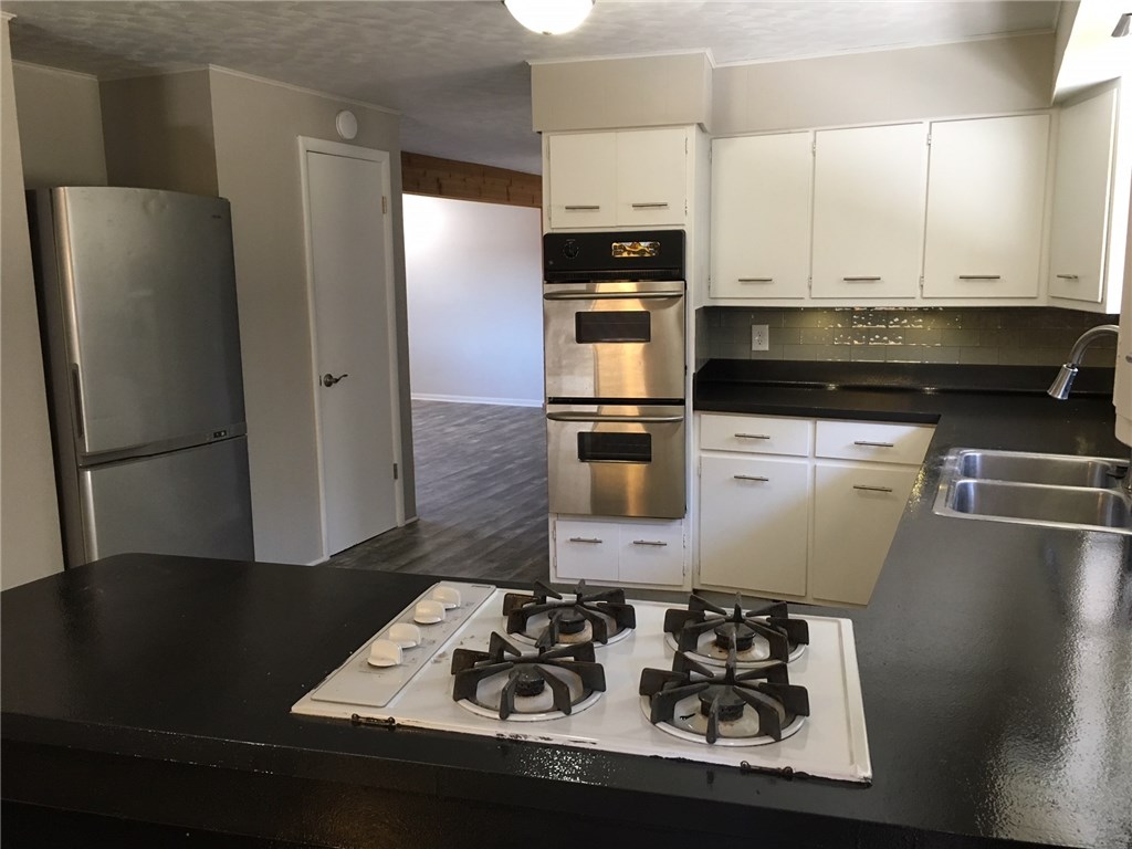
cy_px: 424
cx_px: 566
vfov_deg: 48.2
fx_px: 948
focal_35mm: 29
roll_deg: +0.0
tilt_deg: -8.8
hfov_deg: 61.7
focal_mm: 4.15
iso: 100
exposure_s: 1/30
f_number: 2.2
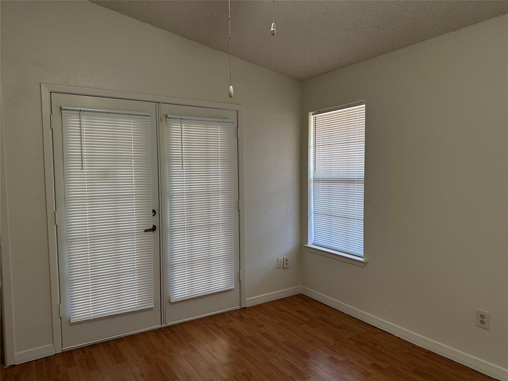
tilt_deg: -3.7
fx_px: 352
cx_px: 254
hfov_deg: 71.6
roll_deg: +0.4
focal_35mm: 24
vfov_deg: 56.8
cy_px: 190
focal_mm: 6.86
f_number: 1.78
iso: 160
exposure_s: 1/60
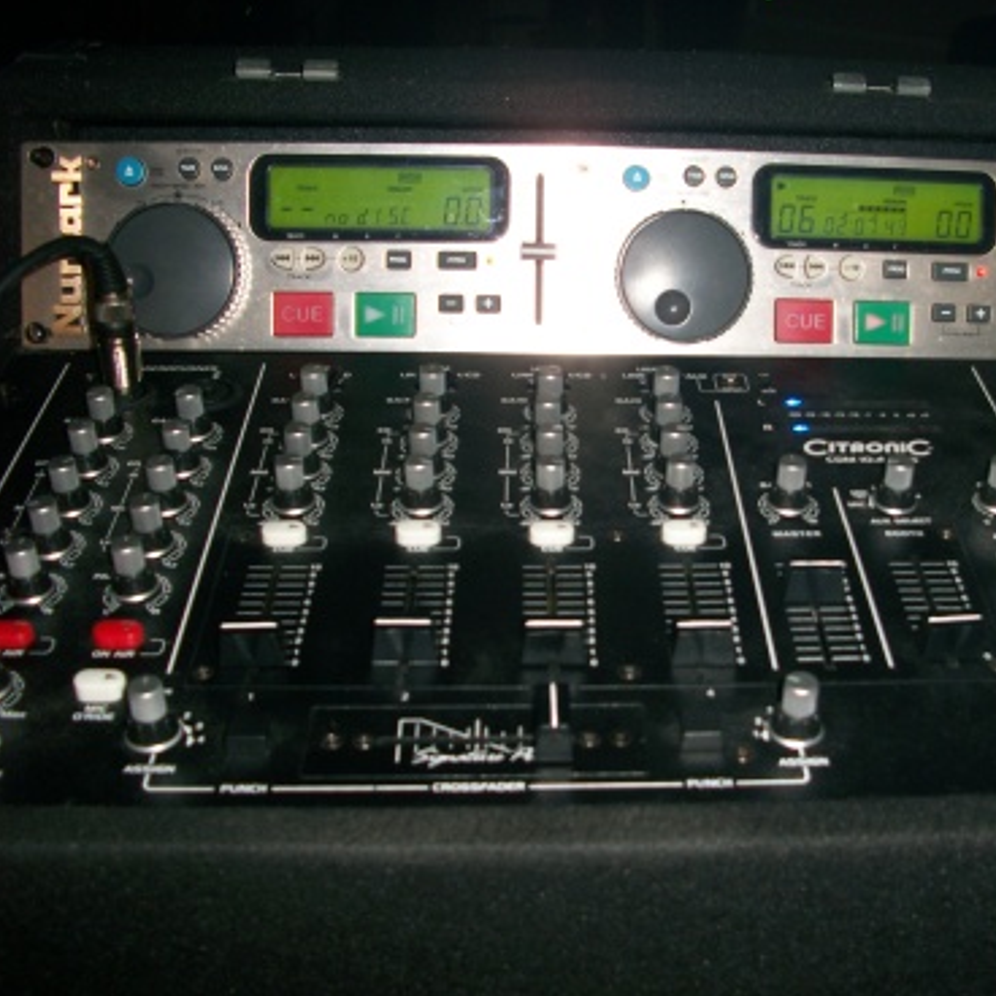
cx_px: 674
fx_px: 1400
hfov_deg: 38.7
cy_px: 498
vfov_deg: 39.2
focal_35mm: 43
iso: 80
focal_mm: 6.3
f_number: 3.1
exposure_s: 1/30
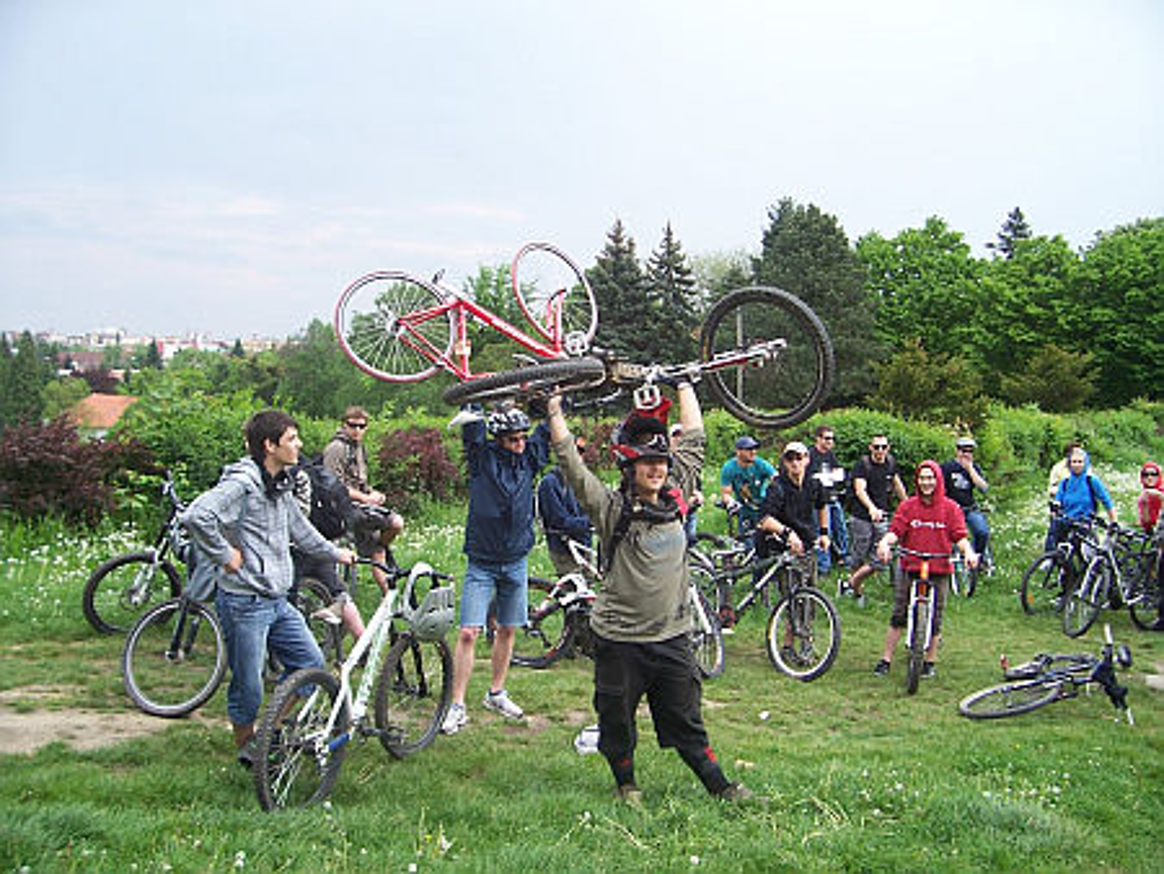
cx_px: 582
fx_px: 1144
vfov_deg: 41.8
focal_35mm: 34
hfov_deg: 53.9
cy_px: 437
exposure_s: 1/250
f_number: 2.7
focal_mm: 5.6
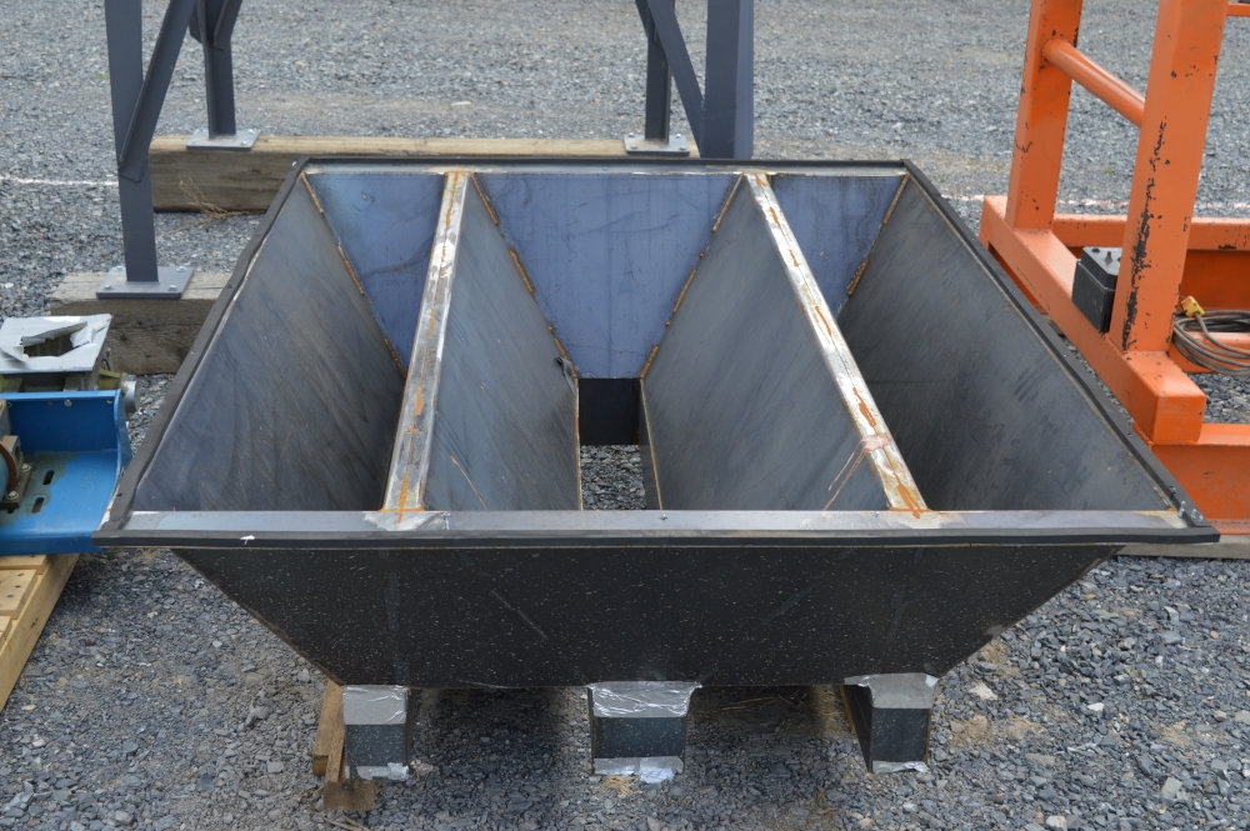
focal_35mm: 51
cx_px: 625
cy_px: 416
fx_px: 1769
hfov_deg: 38.9
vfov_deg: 26.4
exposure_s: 1/160
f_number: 6.3
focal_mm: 34
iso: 100
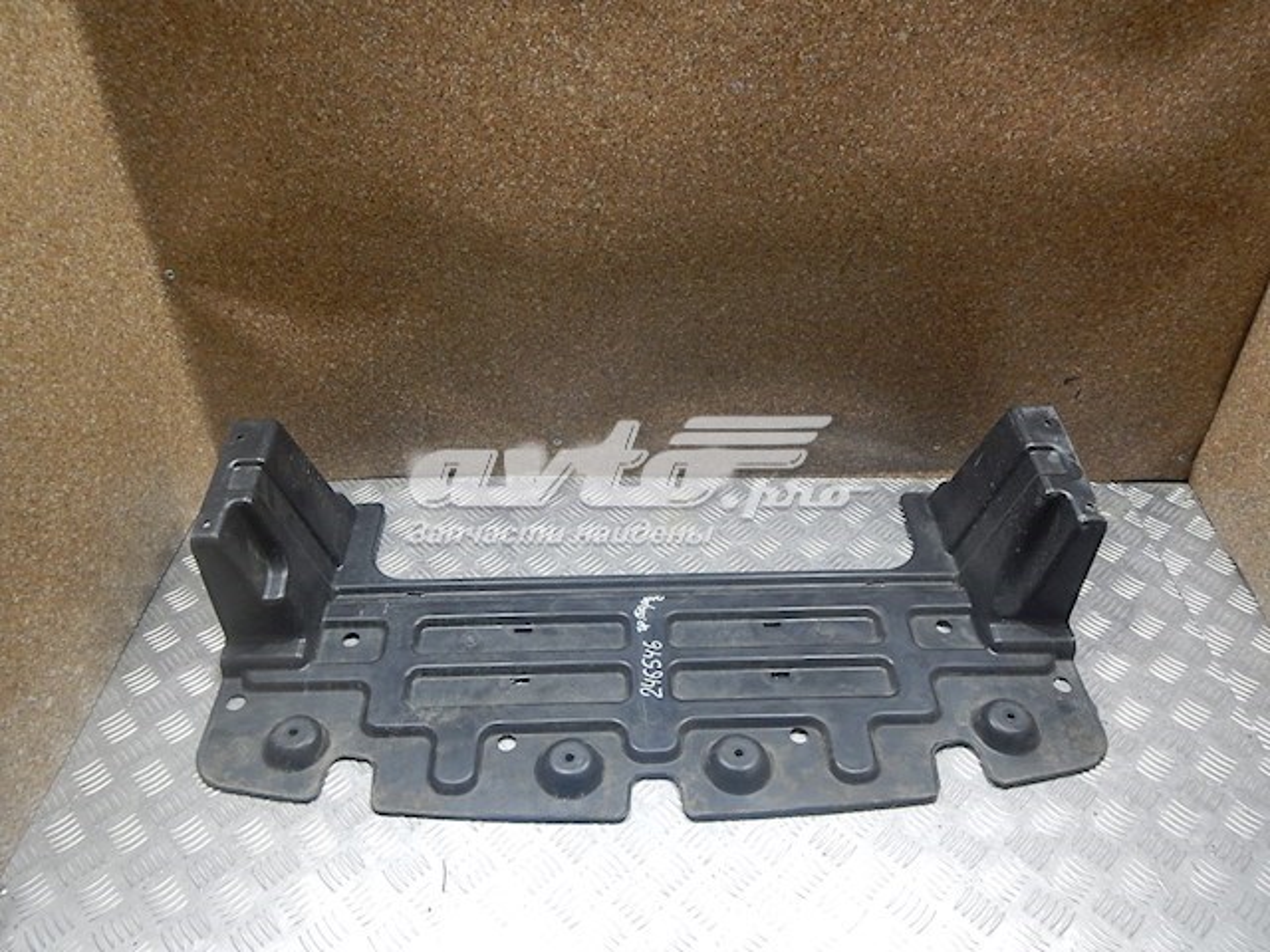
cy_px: 476
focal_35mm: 28
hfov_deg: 63.4
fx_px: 1027
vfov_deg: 49.7
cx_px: 635
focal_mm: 5
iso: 360
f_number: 3.9
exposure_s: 1/30
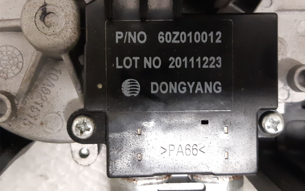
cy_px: 77
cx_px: 155
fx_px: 233
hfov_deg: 66.5
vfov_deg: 44.3
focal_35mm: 28
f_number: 1.7
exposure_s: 1/25
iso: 320
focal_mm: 3.93
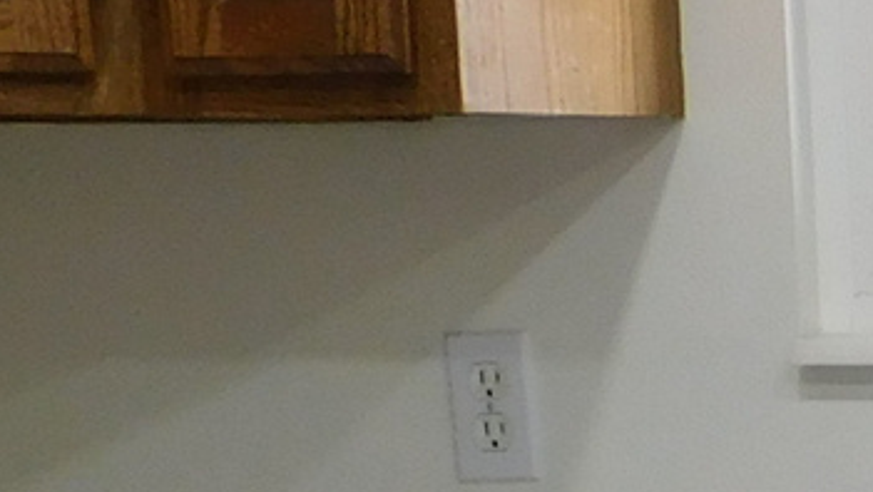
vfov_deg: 8.1
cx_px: 1880
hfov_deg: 12.5
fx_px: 3382
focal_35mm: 146
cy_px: 808
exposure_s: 1/30
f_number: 3
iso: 140
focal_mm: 4
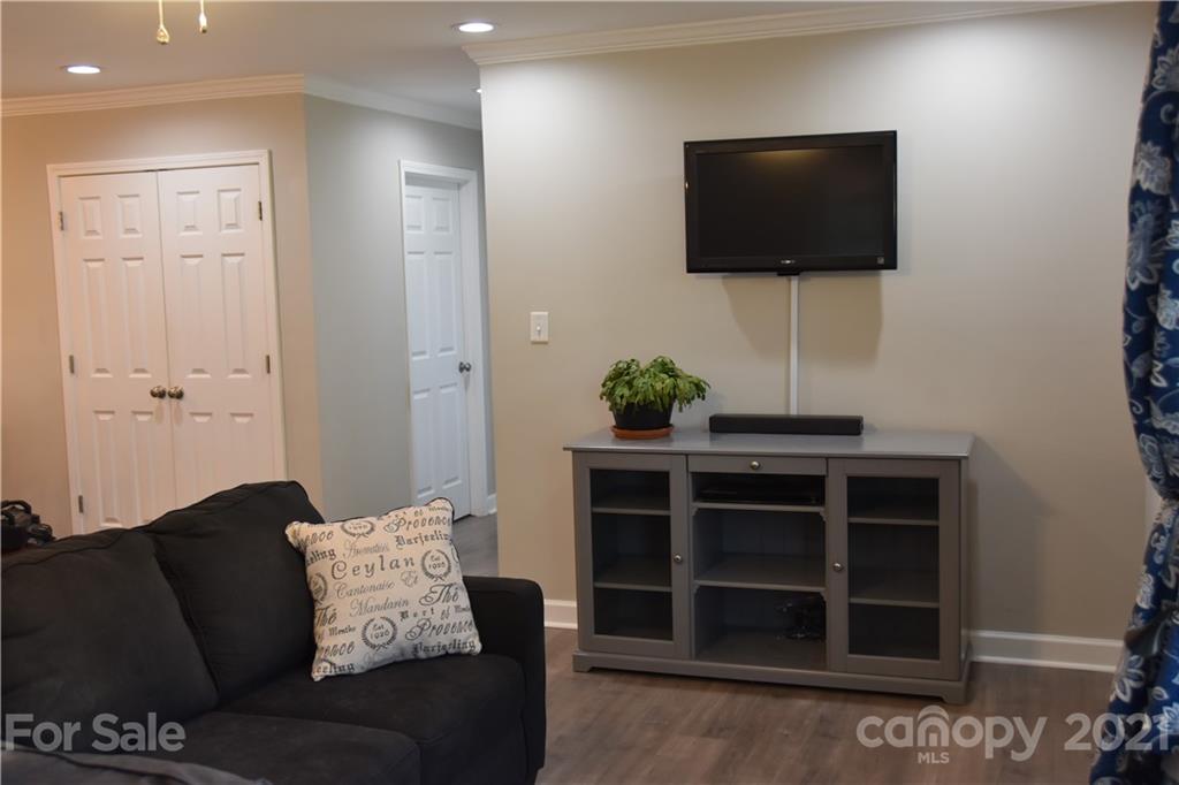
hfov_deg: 49.6
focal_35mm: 39
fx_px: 1277
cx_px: 590
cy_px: 392
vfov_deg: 34.2
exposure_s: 1/60
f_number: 4
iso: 720
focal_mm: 26
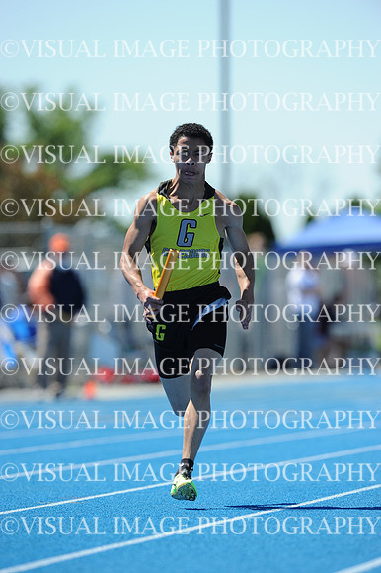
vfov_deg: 5.2
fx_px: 6357
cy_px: 286
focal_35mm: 400
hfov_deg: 3.4
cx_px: 190
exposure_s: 1/1600
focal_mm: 400
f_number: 5.6
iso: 320
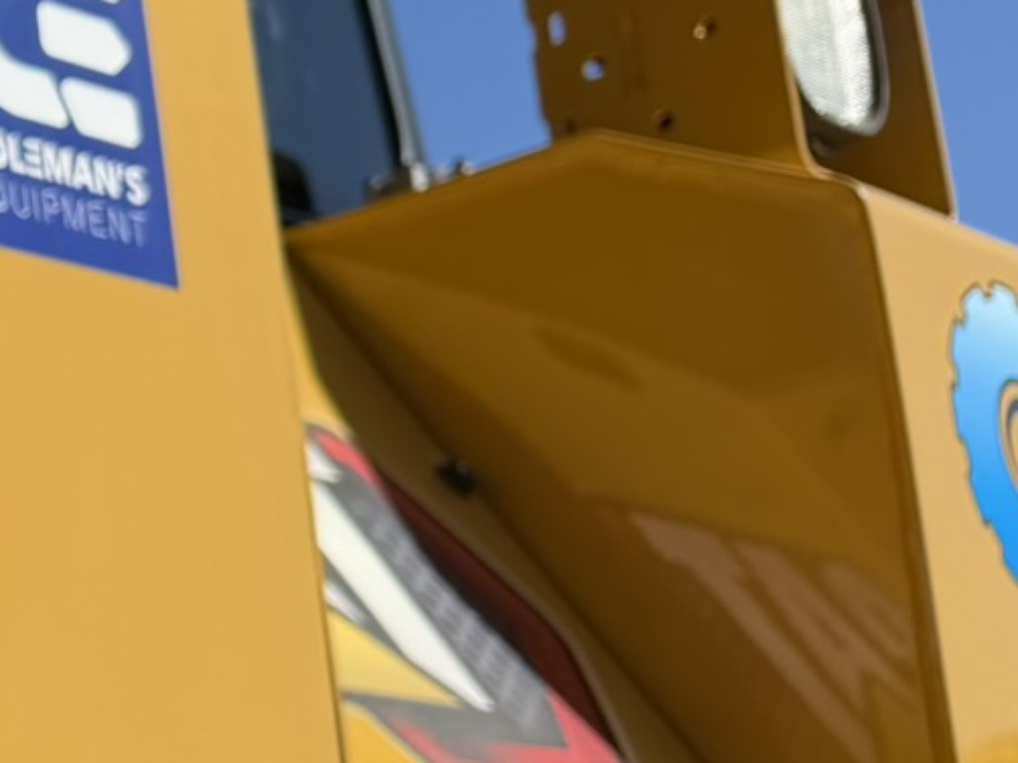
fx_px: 2881
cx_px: -1004
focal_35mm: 98
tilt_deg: +11.4
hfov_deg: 15.9
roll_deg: +3.1
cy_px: 672
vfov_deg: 14.9
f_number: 1.78
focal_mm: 6.76
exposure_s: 1/4167
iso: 80
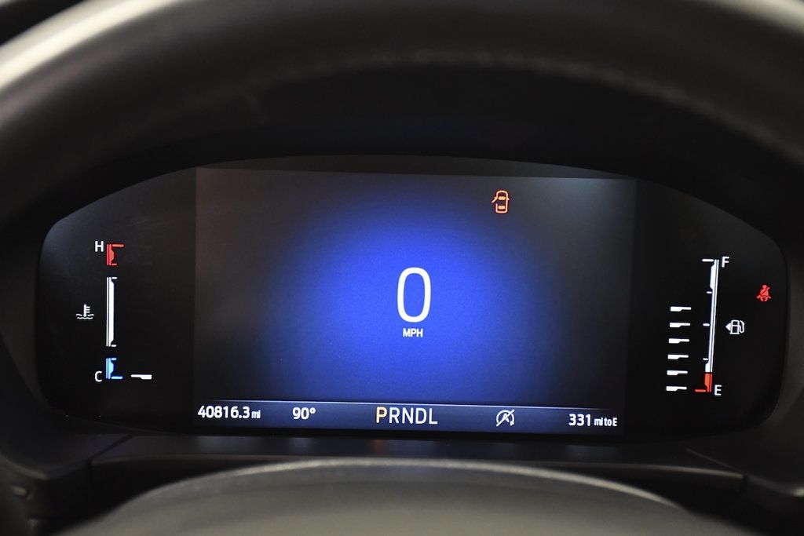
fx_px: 1675
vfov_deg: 18.2
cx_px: 402
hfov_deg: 27.0
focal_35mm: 75
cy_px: 268
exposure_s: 1/125
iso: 2500
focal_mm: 50
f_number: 4.8
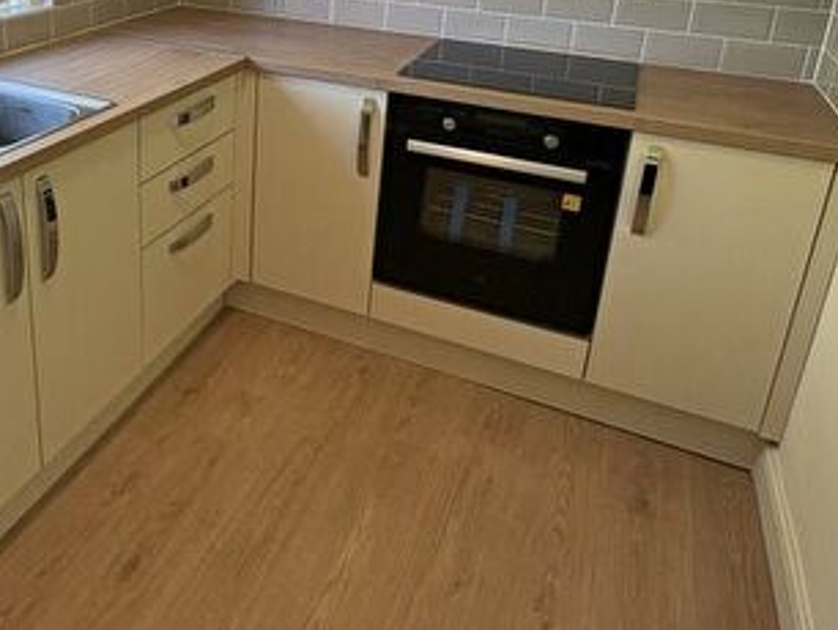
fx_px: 775
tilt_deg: -17.2
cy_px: 111
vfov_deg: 41.9
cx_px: 236
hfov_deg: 54.7
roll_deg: -0.9
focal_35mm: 32
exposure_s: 1/100
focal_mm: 2.22
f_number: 2.2
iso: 125
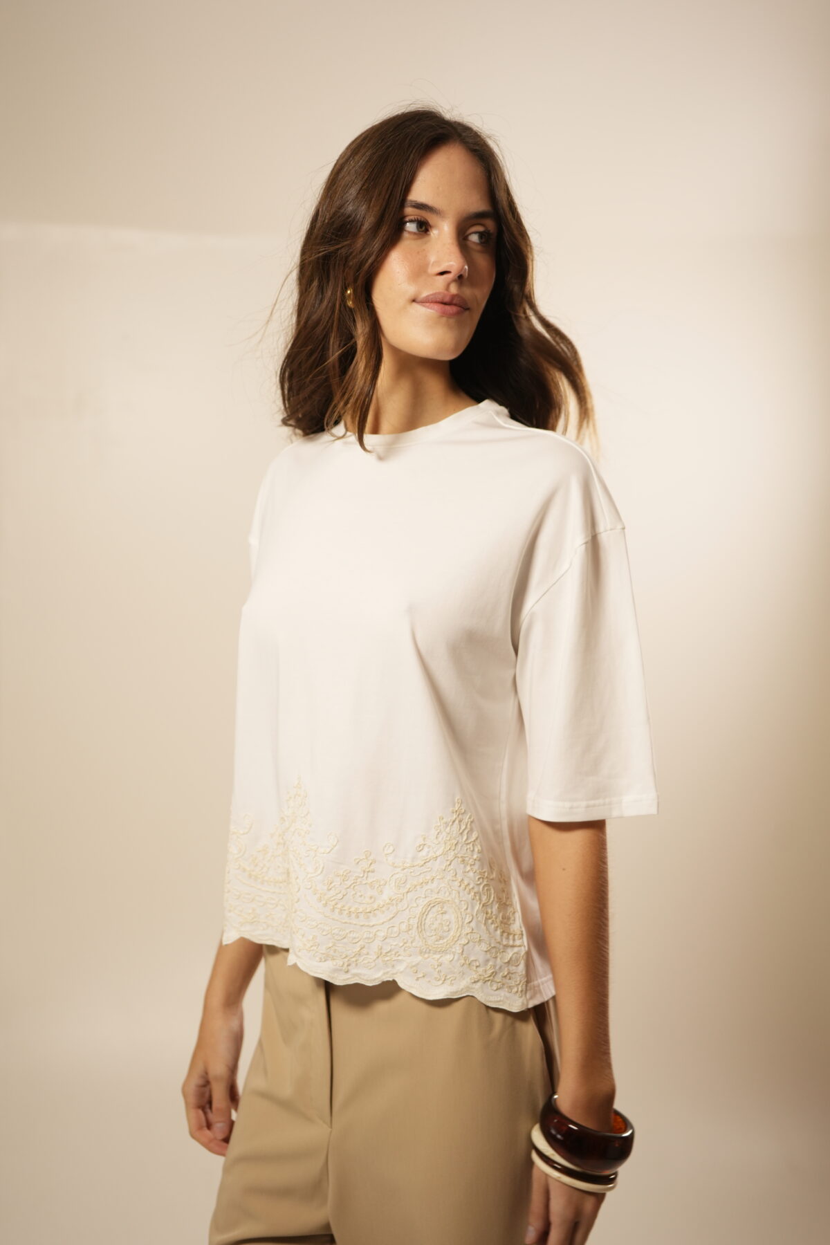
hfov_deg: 27.0
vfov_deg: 39.6
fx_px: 1729
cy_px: 622
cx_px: 415
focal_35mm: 50
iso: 640
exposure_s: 1/125
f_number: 3.2
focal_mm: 50
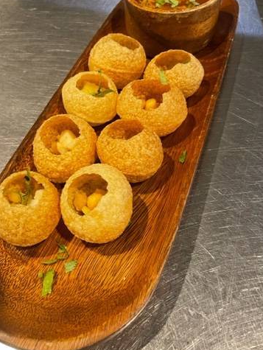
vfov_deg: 52.4
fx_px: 354
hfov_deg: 40.6
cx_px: 105
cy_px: 147
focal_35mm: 35
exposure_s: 1/60
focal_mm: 4.2
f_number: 1.6
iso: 250
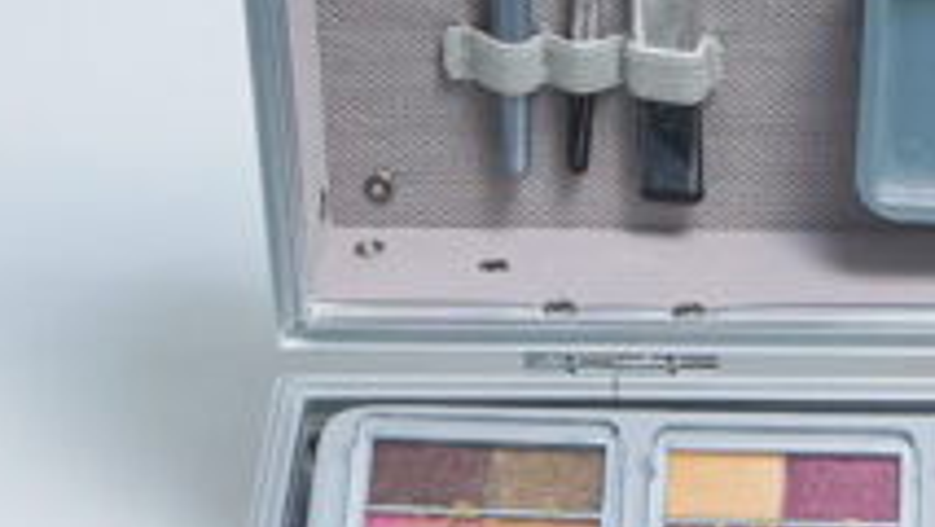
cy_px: 349
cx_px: 1071
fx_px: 4192
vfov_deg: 7.2
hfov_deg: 12.5
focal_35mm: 169
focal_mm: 33
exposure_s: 1/160
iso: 800
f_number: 5
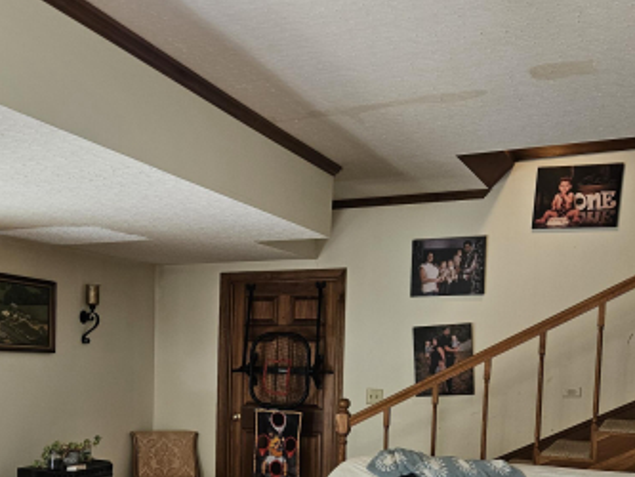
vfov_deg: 30.3
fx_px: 844
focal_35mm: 46
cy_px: 422
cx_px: 184
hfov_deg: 40.4
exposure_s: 1/120
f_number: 1.8
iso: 160
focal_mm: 5.4
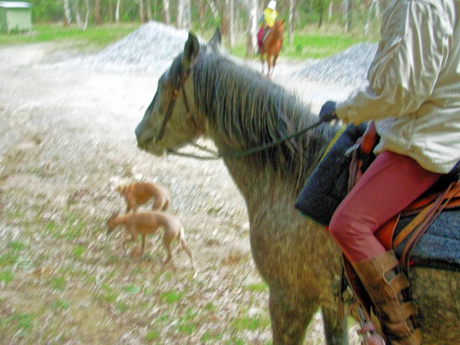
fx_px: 505
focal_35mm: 38
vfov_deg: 37.7
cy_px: 172
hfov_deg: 49.0
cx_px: 230
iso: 50
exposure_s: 1/60
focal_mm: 6.3
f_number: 2.9
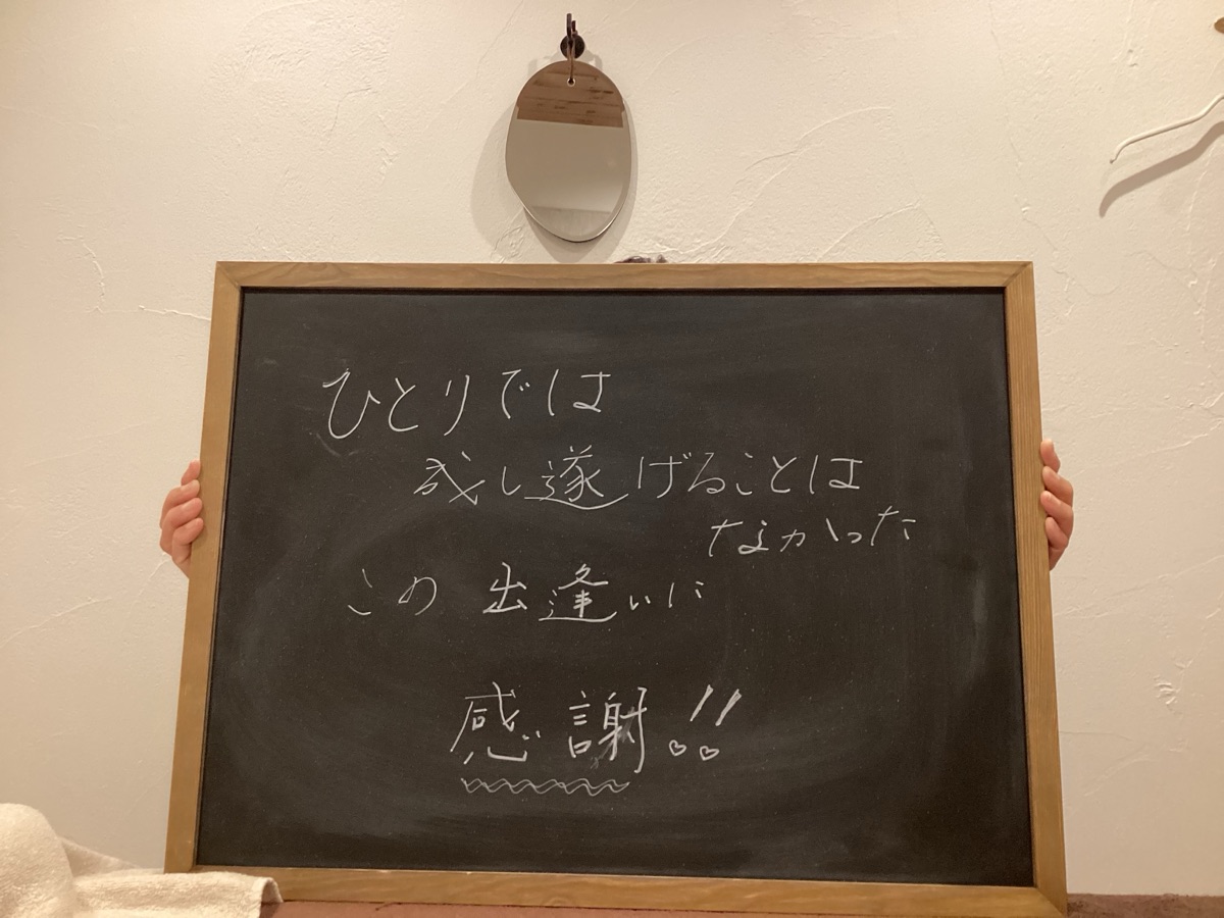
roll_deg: -0.1
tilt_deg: +2.1
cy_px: 459
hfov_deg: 58.4
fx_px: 1096
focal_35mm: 31
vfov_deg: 45.4
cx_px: 612
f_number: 2.4
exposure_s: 1/40
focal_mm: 3.3
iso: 320
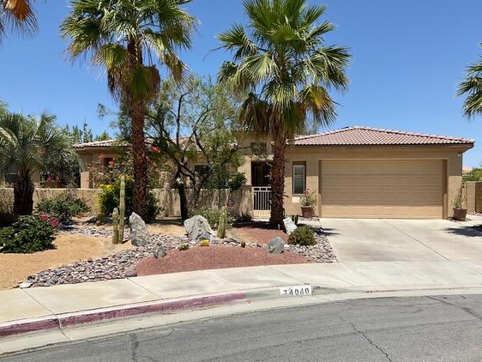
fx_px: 460
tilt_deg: +1.2
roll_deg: -1.8
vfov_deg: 43.0
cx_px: 256
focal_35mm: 33
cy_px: 190
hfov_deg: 55.3
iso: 16
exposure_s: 1/2959
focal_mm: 3
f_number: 1.8
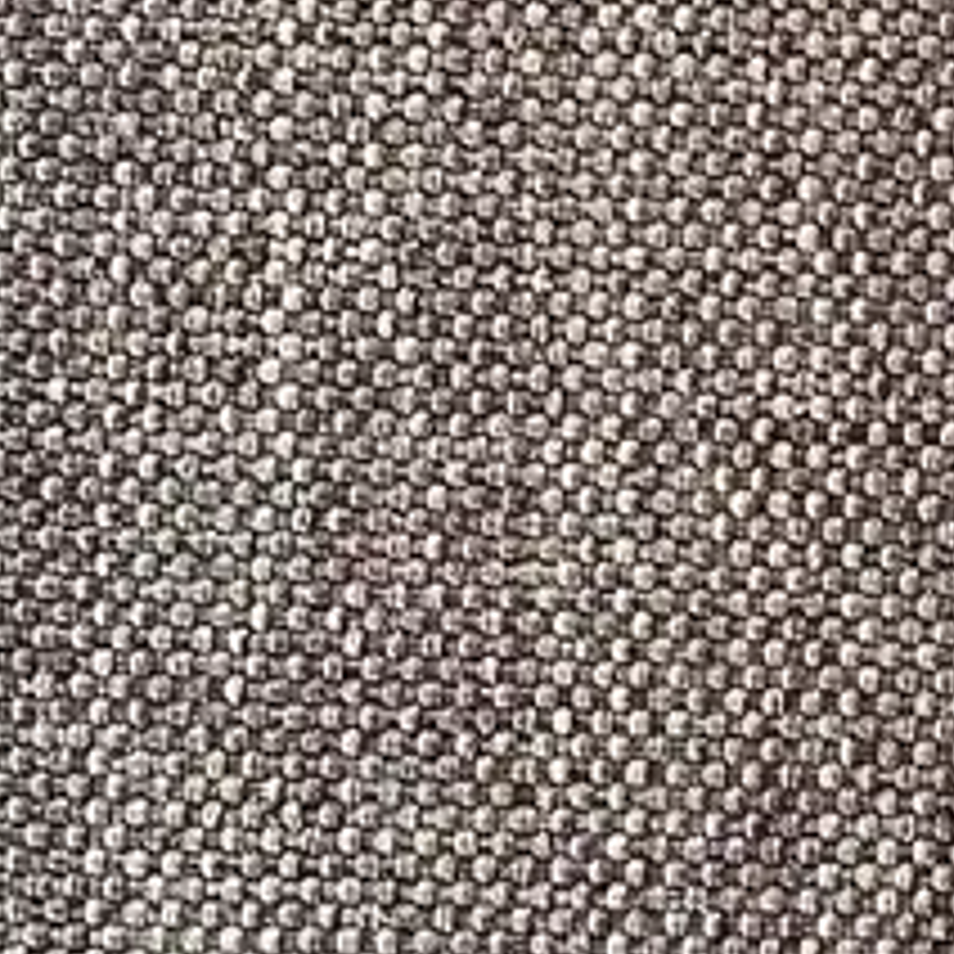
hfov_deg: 13.0
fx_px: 4022
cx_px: 1260
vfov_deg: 13.5
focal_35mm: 129
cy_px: 392
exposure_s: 1/60
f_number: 2.4
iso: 125
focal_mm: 3.3
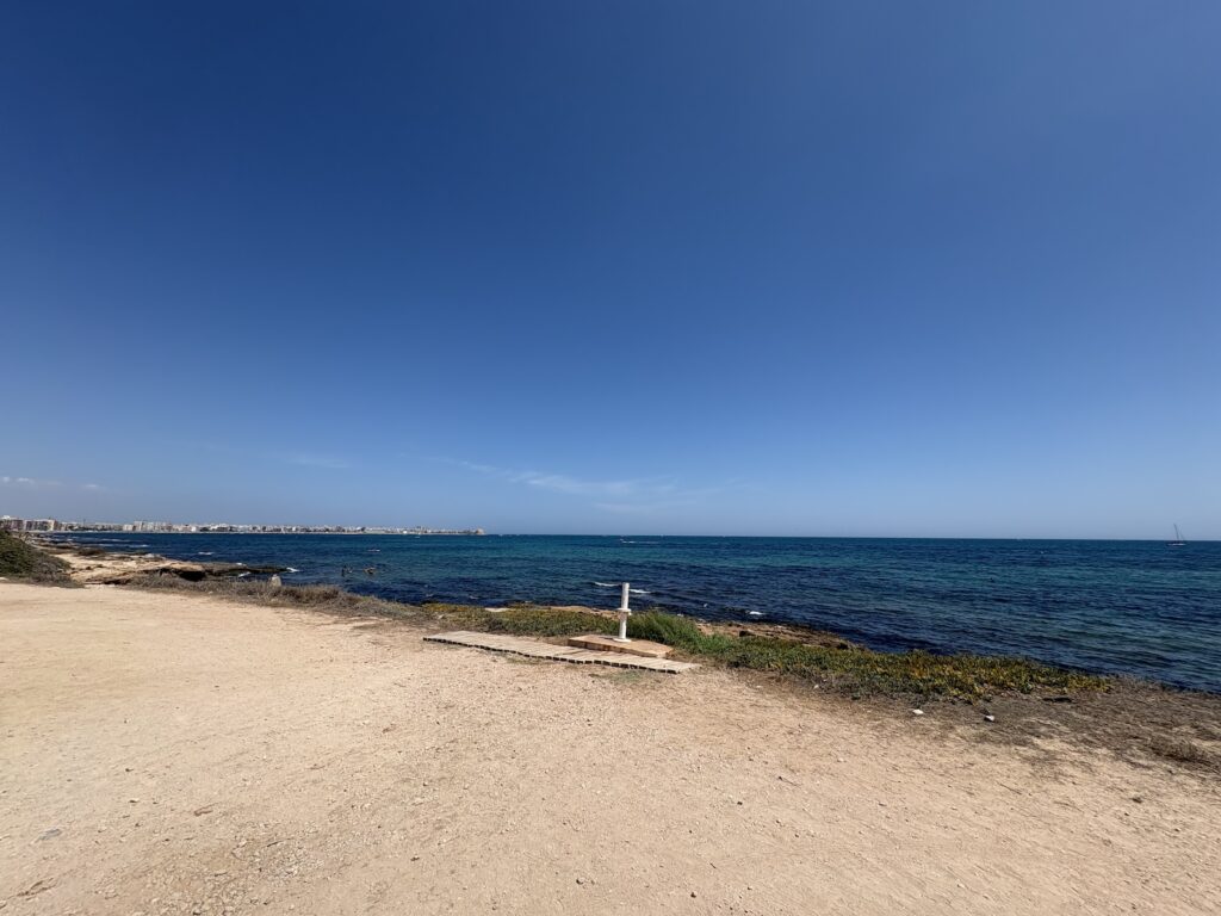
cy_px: 458
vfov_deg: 85.7
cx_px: 610
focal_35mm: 14
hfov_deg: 102.1
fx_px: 494
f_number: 2.2
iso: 50
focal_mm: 2.22
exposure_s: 1/3247
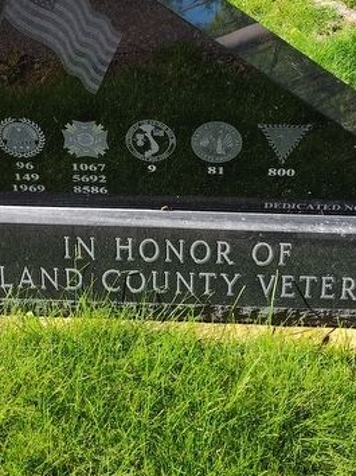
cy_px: 145
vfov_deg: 36.3
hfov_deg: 28.0
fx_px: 714
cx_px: 161
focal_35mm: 52
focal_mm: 5.56
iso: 100
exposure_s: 1/498
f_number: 1.8
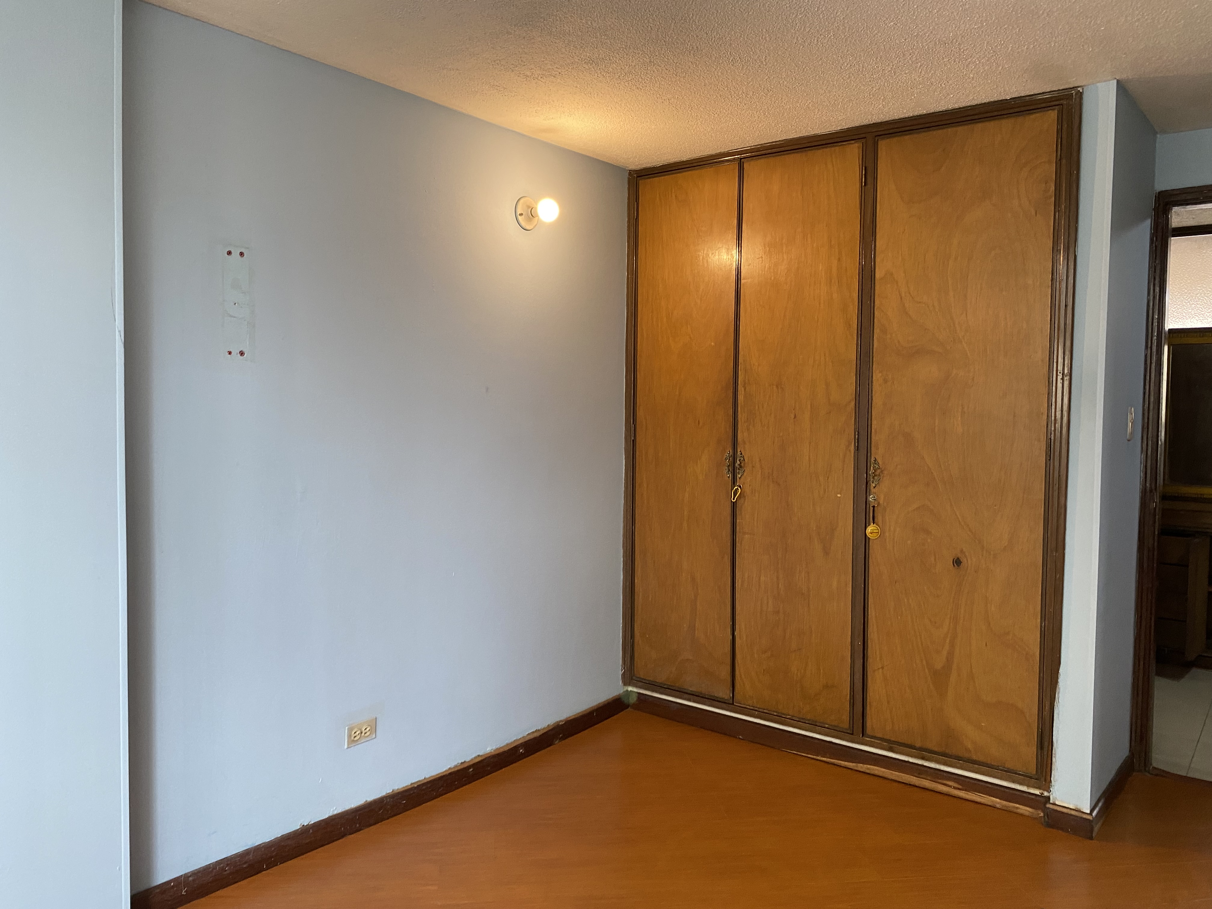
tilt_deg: -1.4
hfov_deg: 67.3
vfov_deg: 53.1
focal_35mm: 26
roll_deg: -1.1
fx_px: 910
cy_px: 454
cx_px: 606
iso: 125
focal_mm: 4.25
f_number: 1.8
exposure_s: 1/79
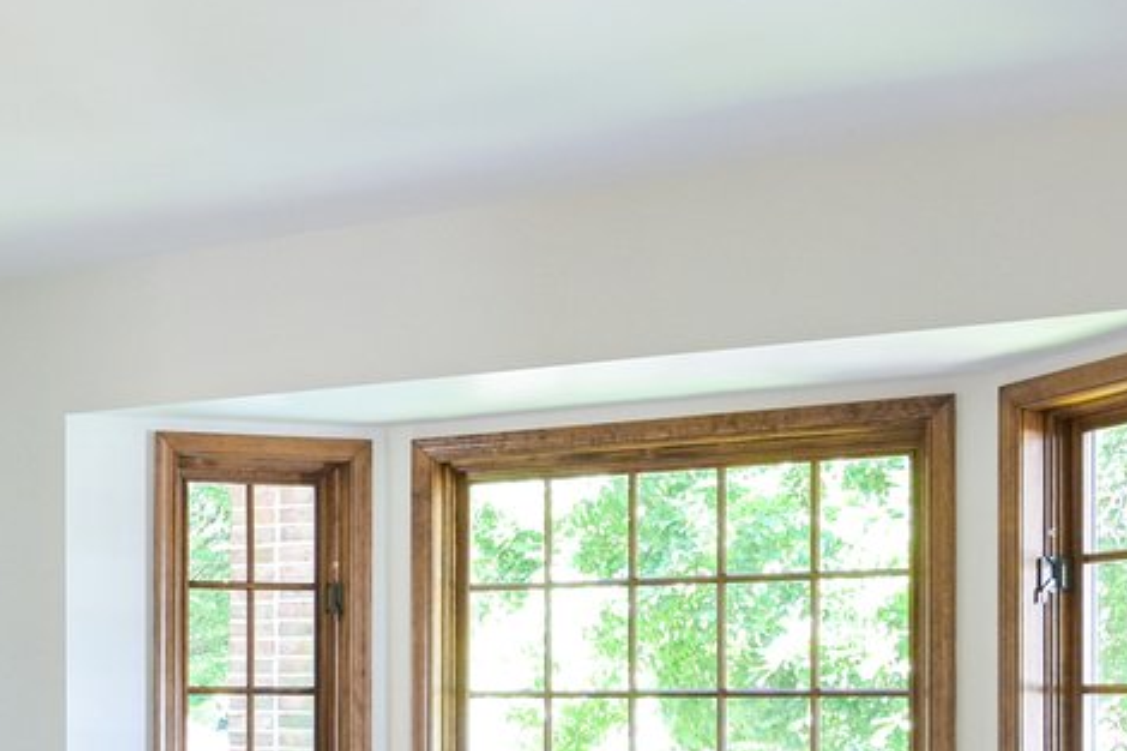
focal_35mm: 61
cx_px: 36
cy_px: 704
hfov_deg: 30.8
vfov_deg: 21.6
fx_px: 1909
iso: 400
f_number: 8
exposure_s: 1/5
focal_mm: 14
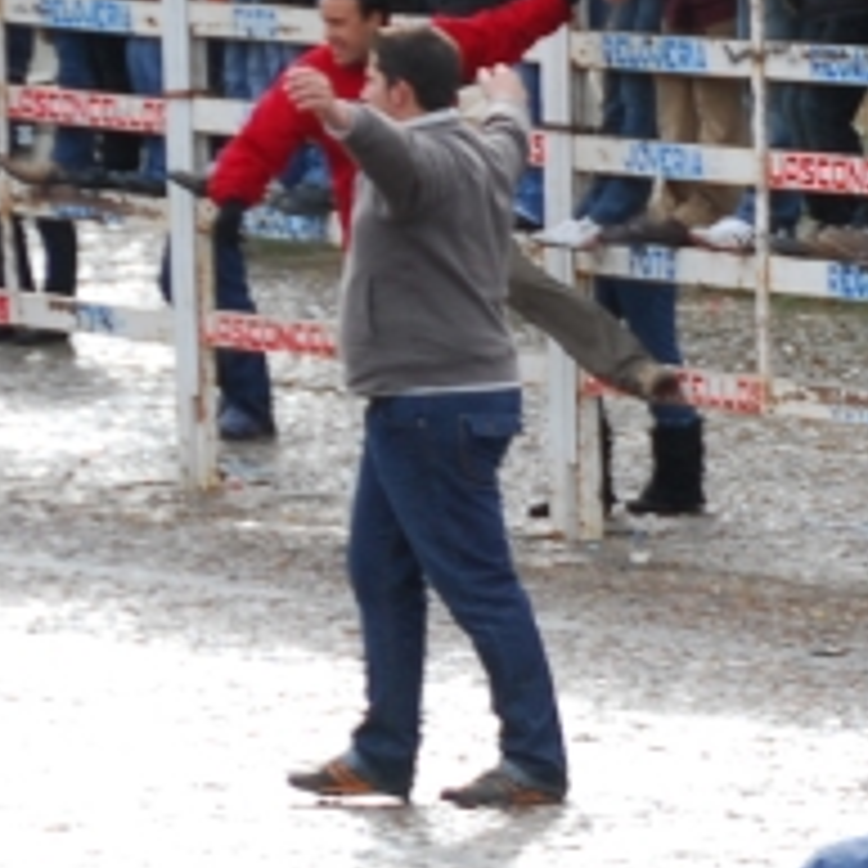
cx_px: 2258
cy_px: 479
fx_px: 15717
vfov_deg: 3.2
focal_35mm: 554
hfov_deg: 3.1
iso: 200
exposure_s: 1/250
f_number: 5
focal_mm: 82
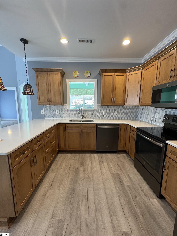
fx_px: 95
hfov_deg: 85.7
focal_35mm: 14
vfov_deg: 102.1
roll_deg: -0.3
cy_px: 118
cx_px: 88
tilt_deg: -7.7
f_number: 2.2
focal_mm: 2.22
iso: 200
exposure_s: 1/60
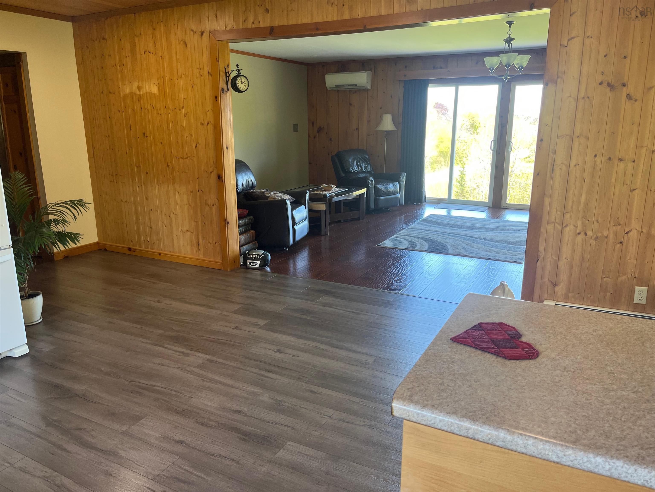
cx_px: 328
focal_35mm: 26
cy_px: 246
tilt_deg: -14.8
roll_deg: +0.2
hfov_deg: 67.3
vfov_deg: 53.1
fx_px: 492
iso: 64
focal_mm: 5.1
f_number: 1.6
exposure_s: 1/60
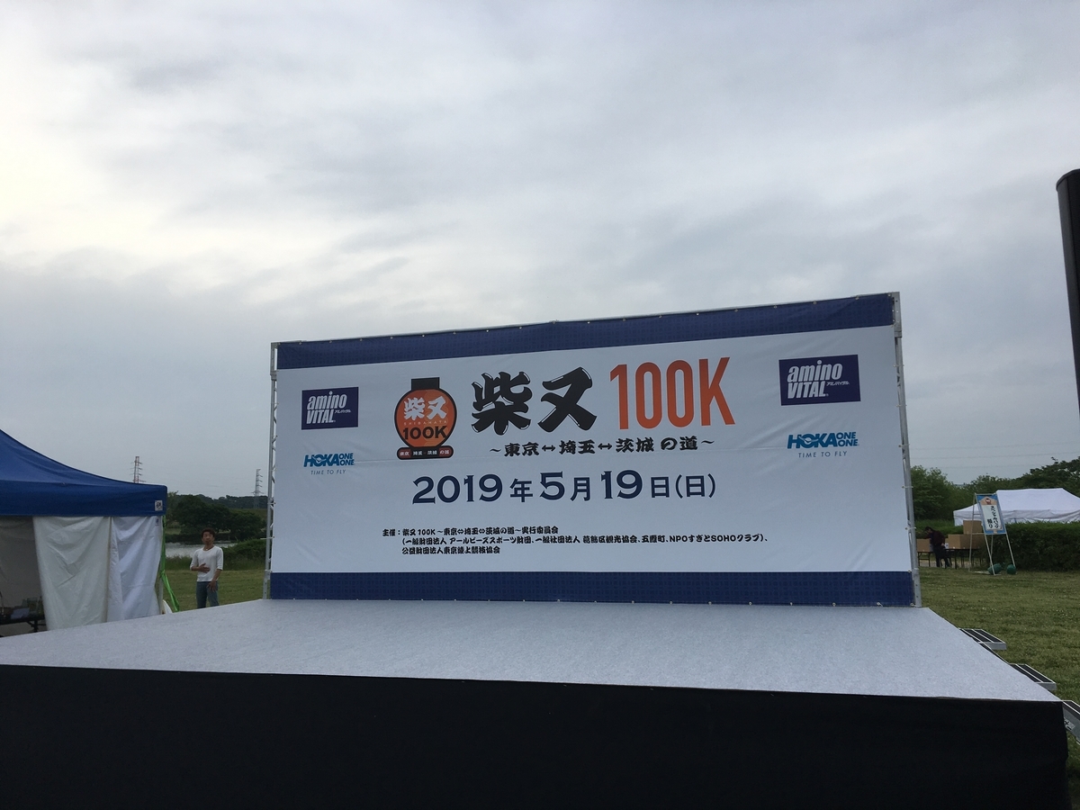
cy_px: 405
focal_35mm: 29
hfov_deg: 61.7
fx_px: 905
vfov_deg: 48.2
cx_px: 540
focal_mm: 4.15
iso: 25
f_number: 2.2
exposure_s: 1/587
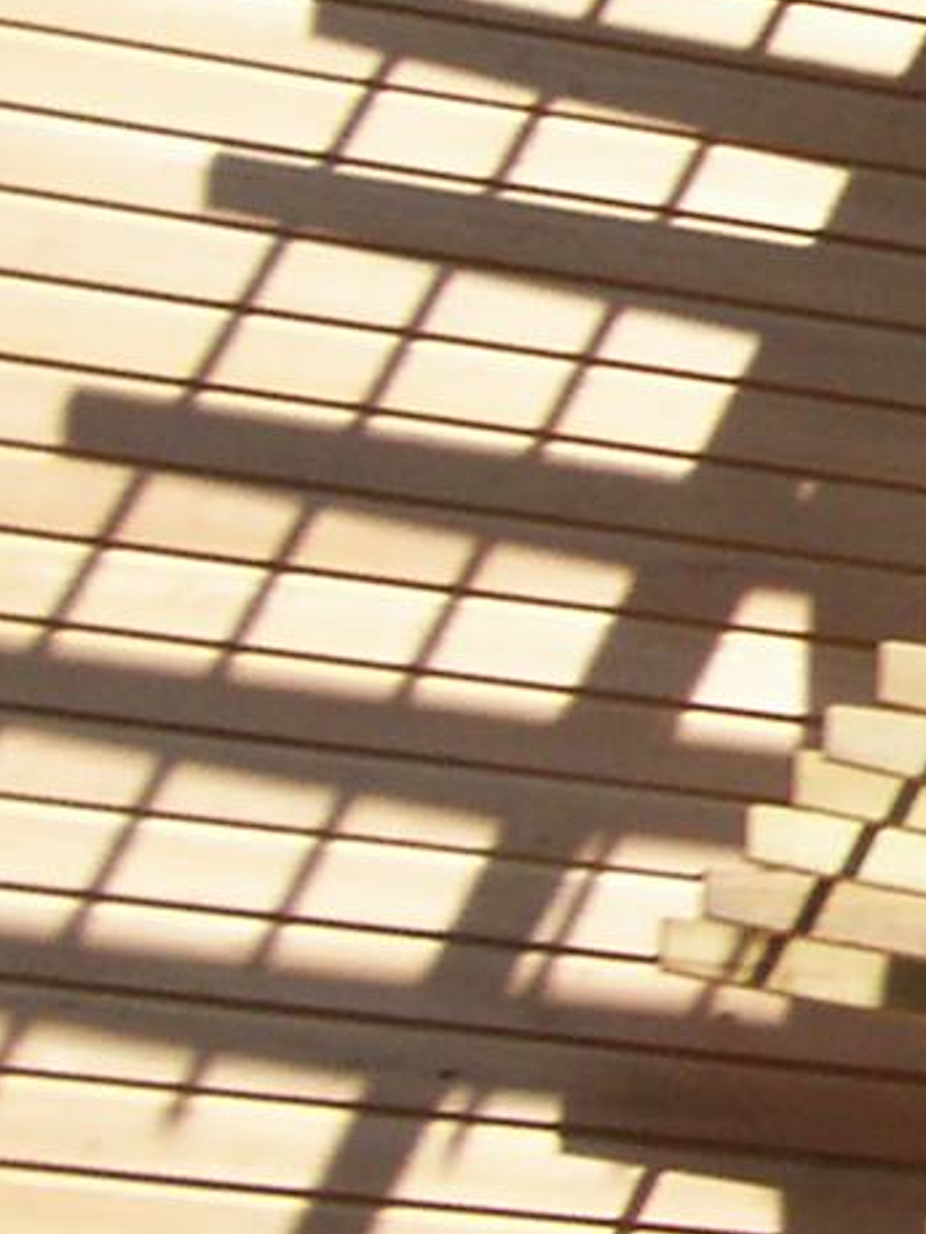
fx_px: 6061
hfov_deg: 8.0
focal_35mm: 170
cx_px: 2264
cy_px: 565
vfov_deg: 11.6
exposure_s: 1/301
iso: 80
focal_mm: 5.6
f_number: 5.1
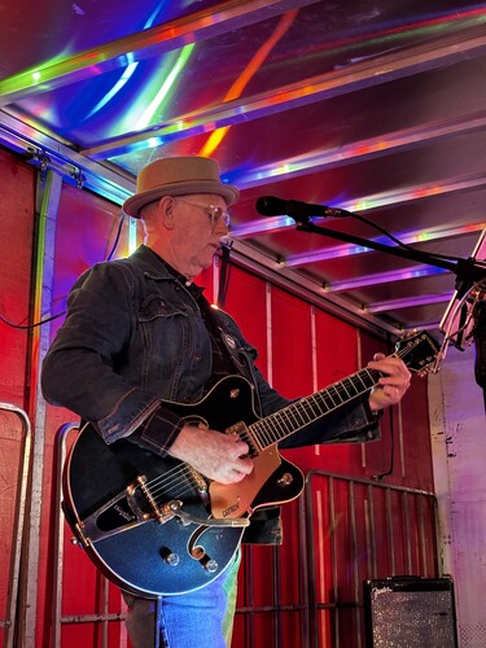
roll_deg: +0.6
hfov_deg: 28.0
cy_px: 324
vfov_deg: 36.8
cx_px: 243
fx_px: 973
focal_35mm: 52
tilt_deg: +14.6
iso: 250
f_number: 1.6
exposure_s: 1/33
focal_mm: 5.96
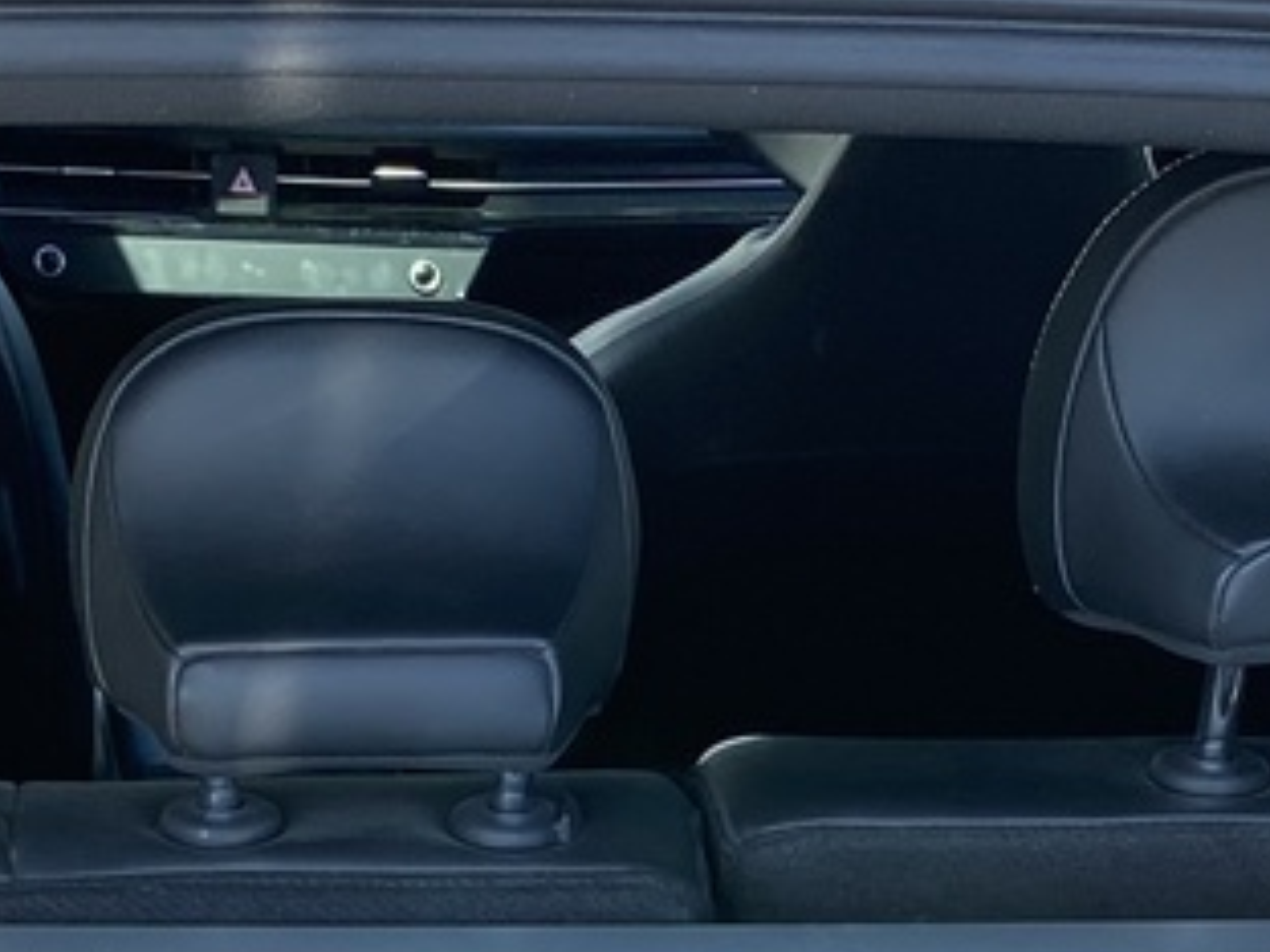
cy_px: 1802
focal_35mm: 120
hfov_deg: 16.3
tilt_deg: -31.4
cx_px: 350
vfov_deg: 11.3
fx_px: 4403
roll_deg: -2.6
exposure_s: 1/328
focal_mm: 4.25
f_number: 1.8
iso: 32
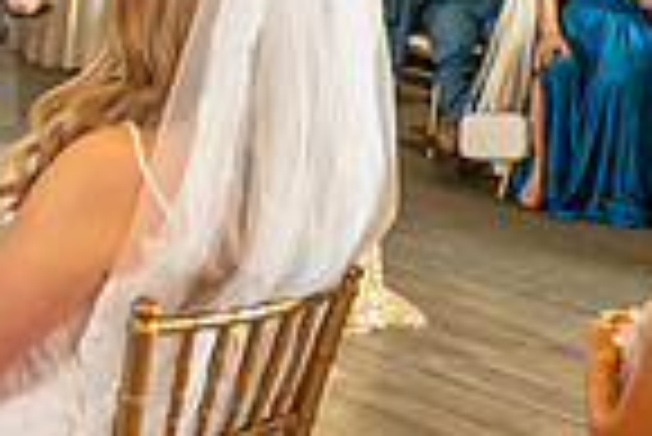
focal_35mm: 96
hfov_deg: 18.5
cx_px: -364
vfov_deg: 14.1
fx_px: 1740
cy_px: 20
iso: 800
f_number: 3.5
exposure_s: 1/160
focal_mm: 24
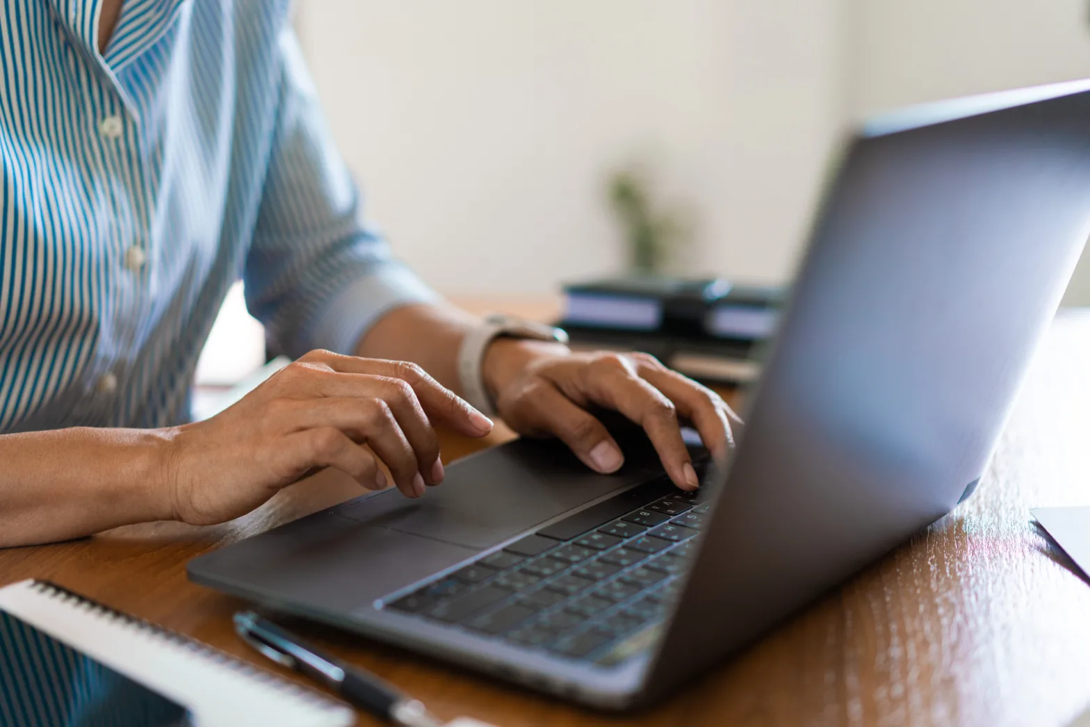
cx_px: 545
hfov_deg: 36.2
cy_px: 364
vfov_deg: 24.6
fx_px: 1665
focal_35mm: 55
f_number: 2
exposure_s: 1/125
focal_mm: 55
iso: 200
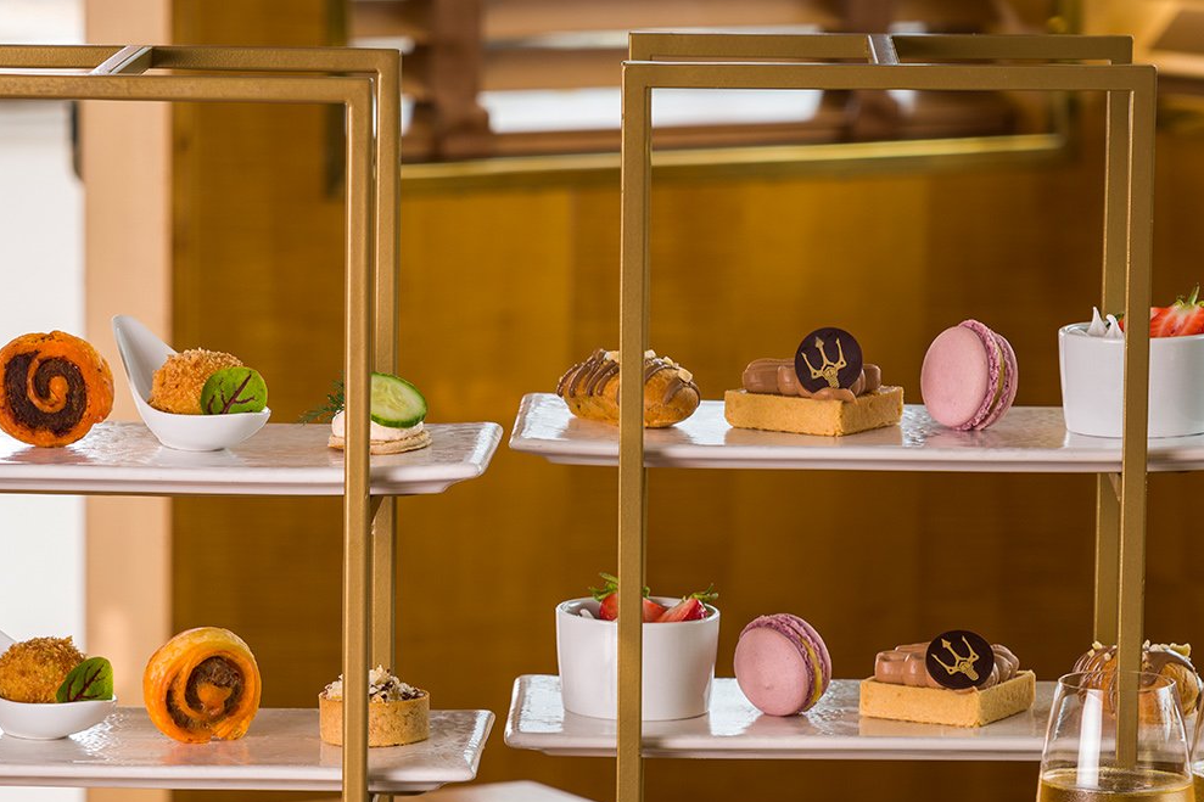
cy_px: 597
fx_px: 6219
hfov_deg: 11.0
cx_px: 396
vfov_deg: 7.4
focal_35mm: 186
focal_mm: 92
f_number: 5.6
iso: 50
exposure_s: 1/30
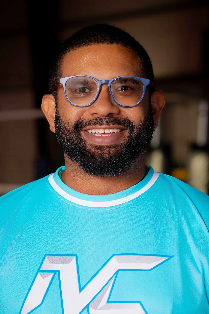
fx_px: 1062
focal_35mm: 122
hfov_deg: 11.2
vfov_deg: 16.7
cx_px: 101
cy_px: 215
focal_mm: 85
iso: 200
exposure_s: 1/160
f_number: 4.5
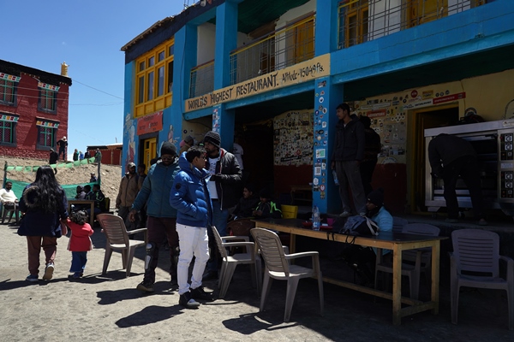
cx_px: 257
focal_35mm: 31
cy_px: 171
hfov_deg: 60.3
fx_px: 443
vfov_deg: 42.3
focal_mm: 31
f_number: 9
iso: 200
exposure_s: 1/500
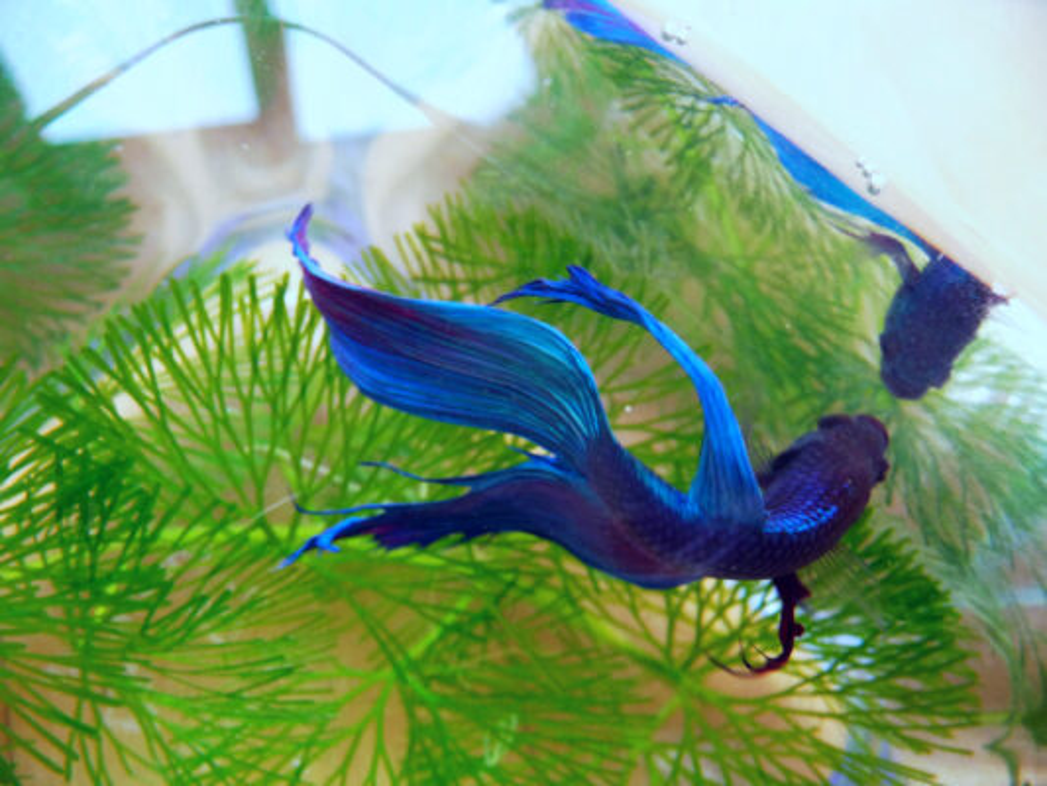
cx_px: 524
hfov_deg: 63.4
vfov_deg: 49.8
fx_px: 847
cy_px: 393
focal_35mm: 28
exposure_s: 1/60
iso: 320
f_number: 3.3
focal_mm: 4.7
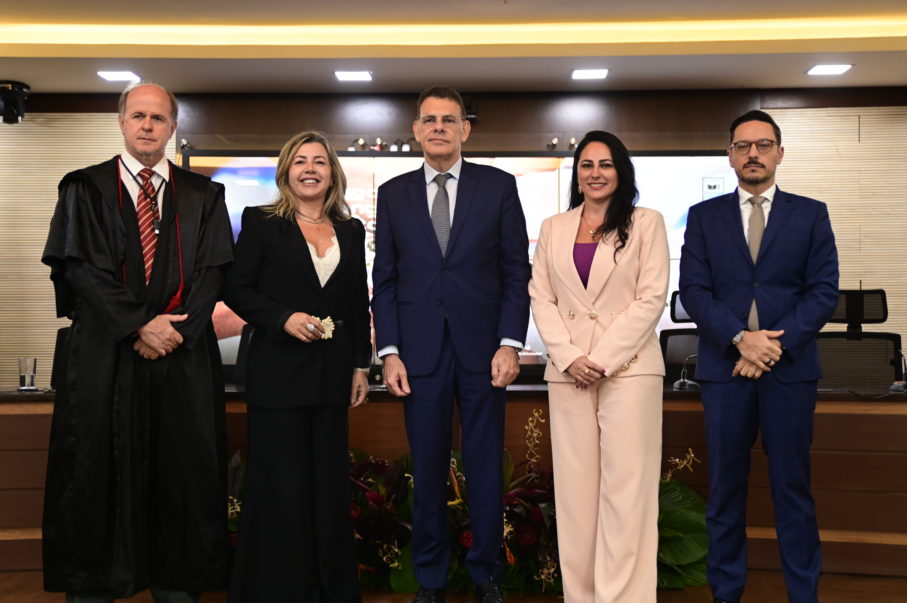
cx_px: 454
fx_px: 1309
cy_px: 302
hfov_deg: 38.2
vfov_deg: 26.0
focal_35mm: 52
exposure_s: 1/100
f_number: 3.2
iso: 800
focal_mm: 52
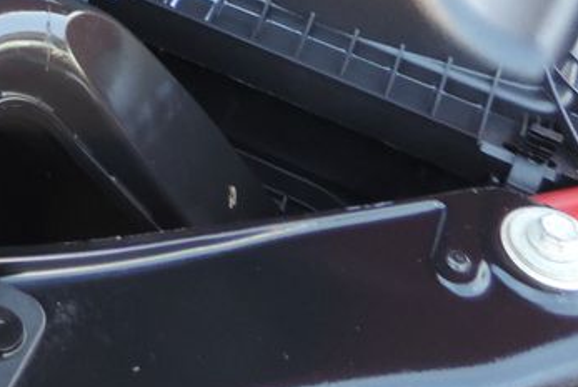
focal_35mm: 92
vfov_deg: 13.6
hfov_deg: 20.7
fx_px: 1478
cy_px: -272
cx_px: -112
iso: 180
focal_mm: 4.3
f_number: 3
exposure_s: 1/30
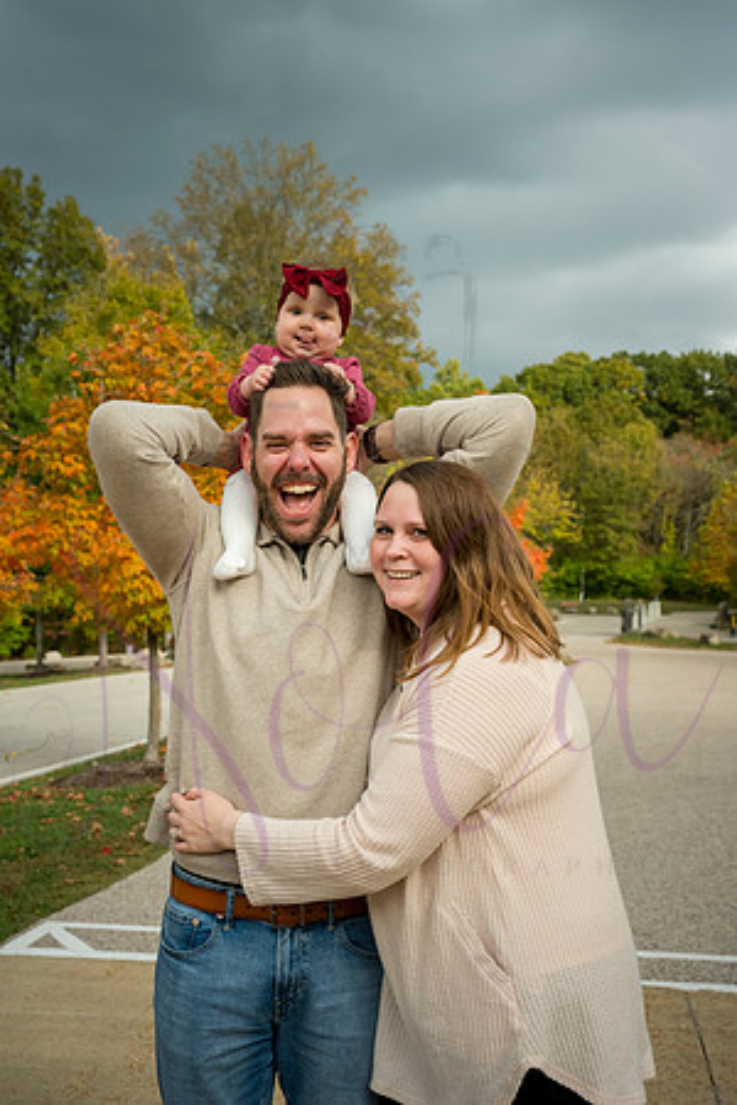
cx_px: 368
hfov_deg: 31.9
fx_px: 1290
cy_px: 552
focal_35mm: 42
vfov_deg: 46.4
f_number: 6.3
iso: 400
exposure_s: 1/500
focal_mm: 42
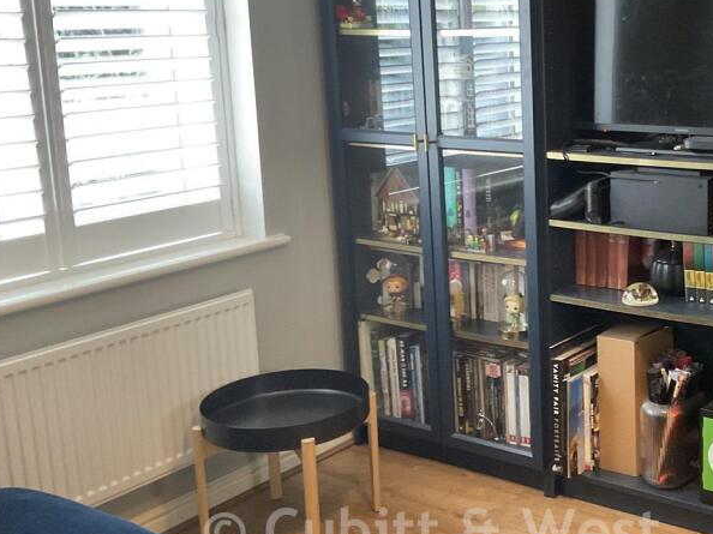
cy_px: 216
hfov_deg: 36.5
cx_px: 601
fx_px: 1029
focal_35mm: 50
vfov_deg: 29.0
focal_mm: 3
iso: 320
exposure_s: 1/37
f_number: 1.8
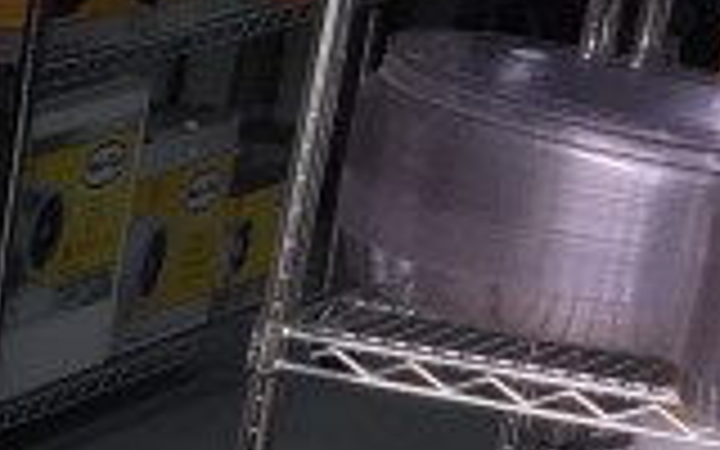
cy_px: 1008
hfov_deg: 8.7
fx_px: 3866
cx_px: -1490
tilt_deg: -22.9
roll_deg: -0.4
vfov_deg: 6.4
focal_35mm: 197
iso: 32
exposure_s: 1/60
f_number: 2.2
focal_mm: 4.15
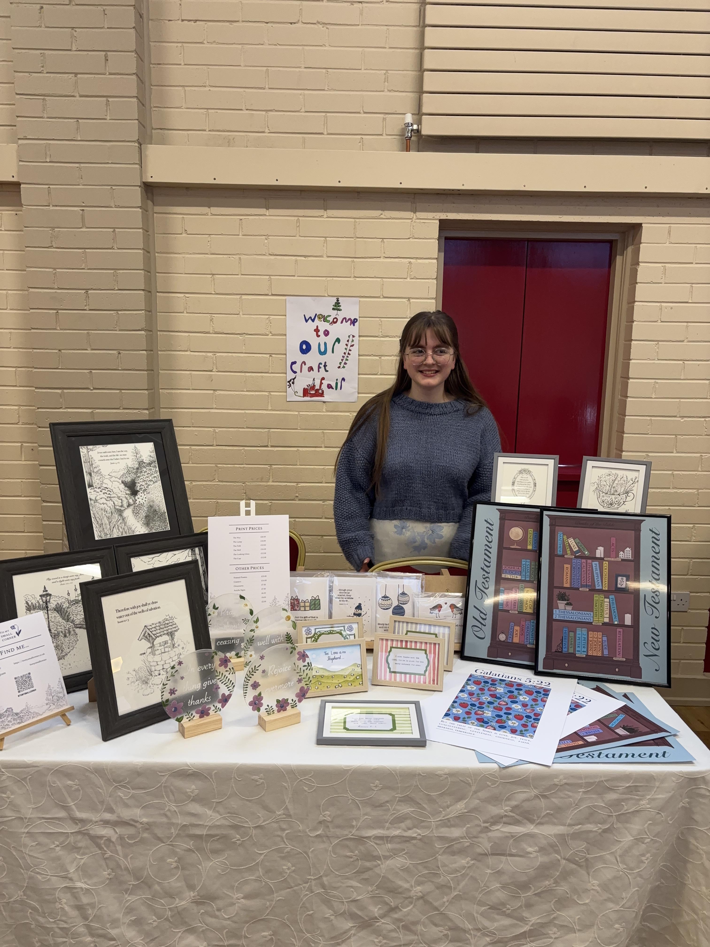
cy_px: 474
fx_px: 711
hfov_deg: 53.1
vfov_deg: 67.3
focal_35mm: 26
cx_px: 355
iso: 160
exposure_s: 1/50
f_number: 1.6
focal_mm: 5.96
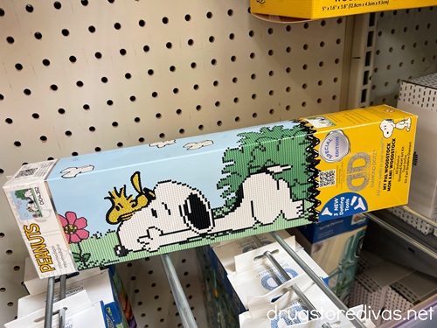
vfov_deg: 54.9
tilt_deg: -28.5
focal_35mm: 25
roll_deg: +5.7
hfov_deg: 69.4
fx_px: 316
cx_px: 218
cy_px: 164
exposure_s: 1/107
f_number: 1.6
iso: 125
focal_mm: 5.1
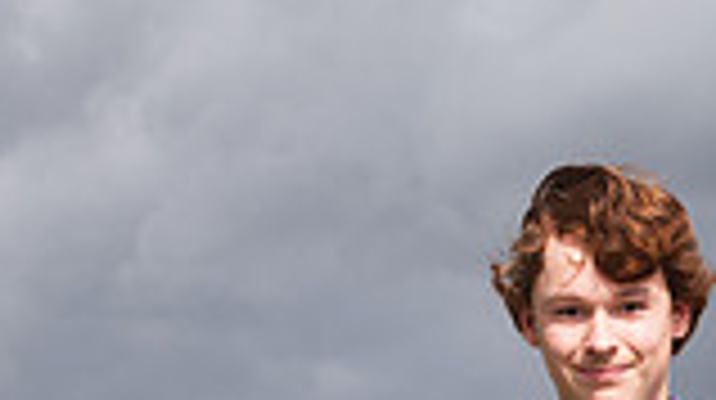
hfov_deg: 20.2
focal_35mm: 104
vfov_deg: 10.2
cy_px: 935
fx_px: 1972
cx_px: 648
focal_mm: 35
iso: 100
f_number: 6.3
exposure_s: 1/400
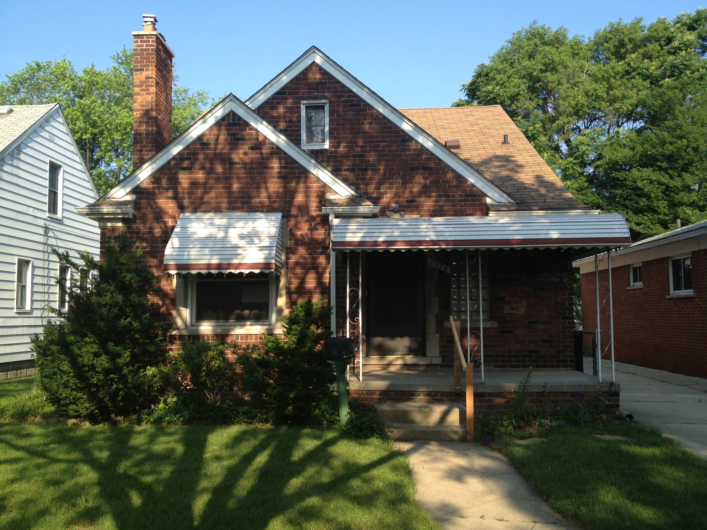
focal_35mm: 35
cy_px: 265
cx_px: 354
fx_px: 715
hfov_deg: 52.6
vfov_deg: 40.7
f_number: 2.4
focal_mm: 4.28
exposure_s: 1/642
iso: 50
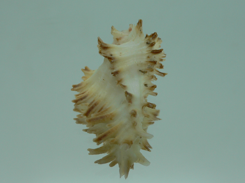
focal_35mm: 41
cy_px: 89
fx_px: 290
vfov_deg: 35.1
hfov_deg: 45.8
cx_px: 121
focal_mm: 4.6
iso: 80
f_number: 2.8
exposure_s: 1/60
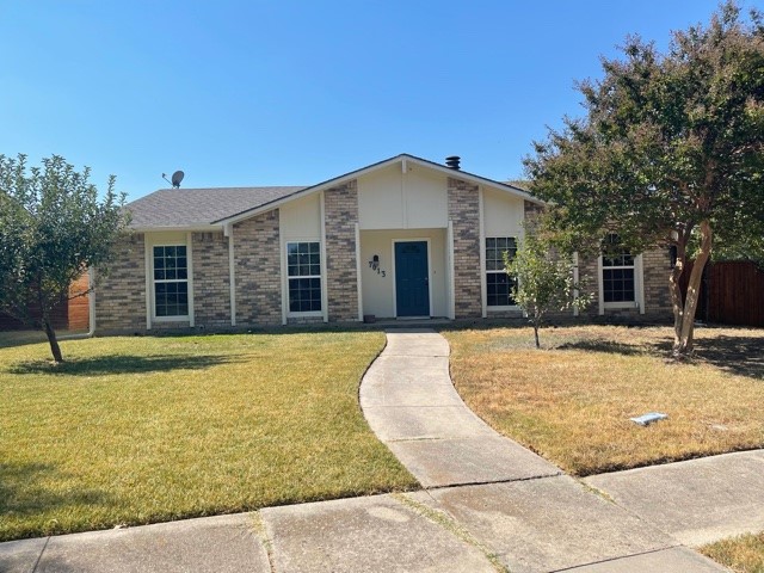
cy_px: 286
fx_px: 574
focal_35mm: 26
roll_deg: +1.4
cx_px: 382
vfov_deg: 53.1
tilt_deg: -0.4
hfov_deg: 67.3
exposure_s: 1/3559
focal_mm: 5.1
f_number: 1.6
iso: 32
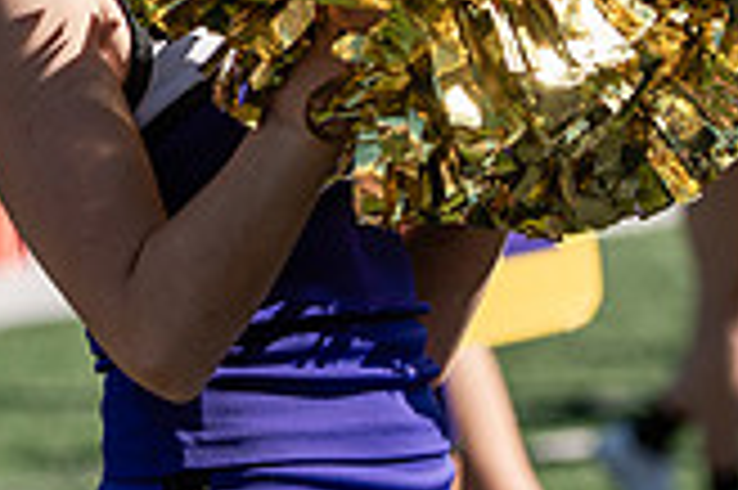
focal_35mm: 337
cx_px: -90
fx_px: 6901
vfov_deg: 4.1
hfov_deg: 6.1
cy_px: -241
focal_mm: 95
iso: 125
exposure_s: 1/1250
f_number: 3.5
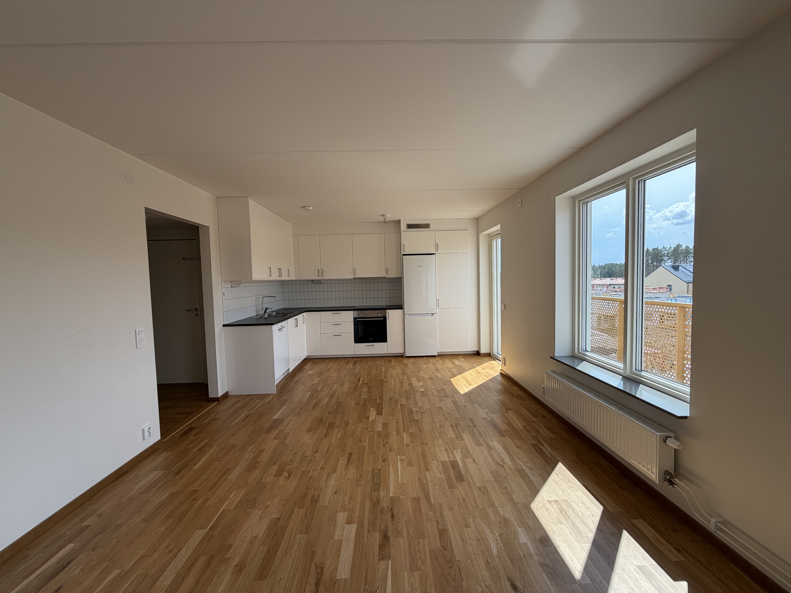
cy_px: 296
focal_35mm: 14
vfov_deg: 85.7
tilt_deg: -3.1
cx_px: 396
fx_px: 320
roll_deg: +1.5
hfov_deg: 102.1
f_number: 2.2
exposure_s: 1/312
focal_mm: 2.22
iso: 50
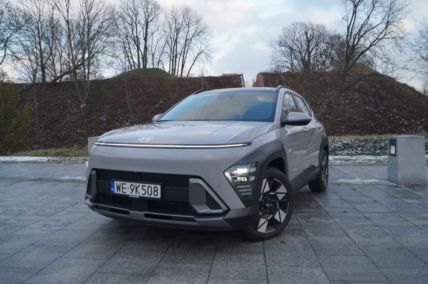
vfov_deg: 43.5
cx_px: 214
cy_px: 142
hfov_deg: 62.0
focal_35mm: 30
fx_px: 356
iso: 100
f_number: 4.5
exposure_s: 1/80
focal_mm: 20
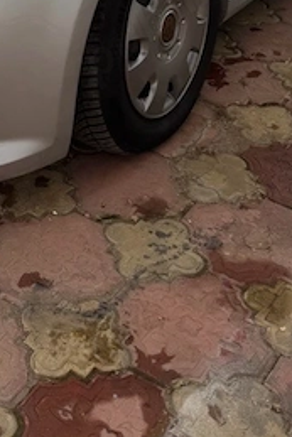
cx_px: -3
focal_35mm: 77
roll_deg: -1.9
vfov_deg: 21.7
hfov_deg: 17.3
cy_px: -226
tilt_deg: -10.4
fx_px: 936
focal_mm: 6.76
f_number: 1.78
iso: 64
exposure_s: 1/190
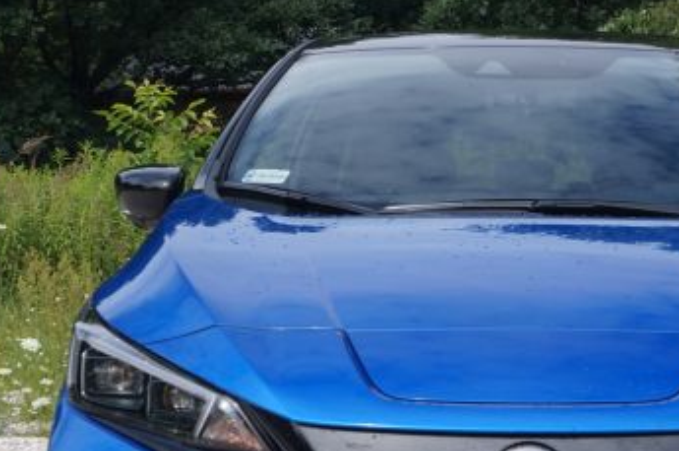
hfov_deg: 22.6
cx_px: 541
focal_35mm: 89
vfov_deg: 15.3
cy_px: 284
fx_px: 1676
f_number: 8
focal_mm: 20
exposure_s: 1/250
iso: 100
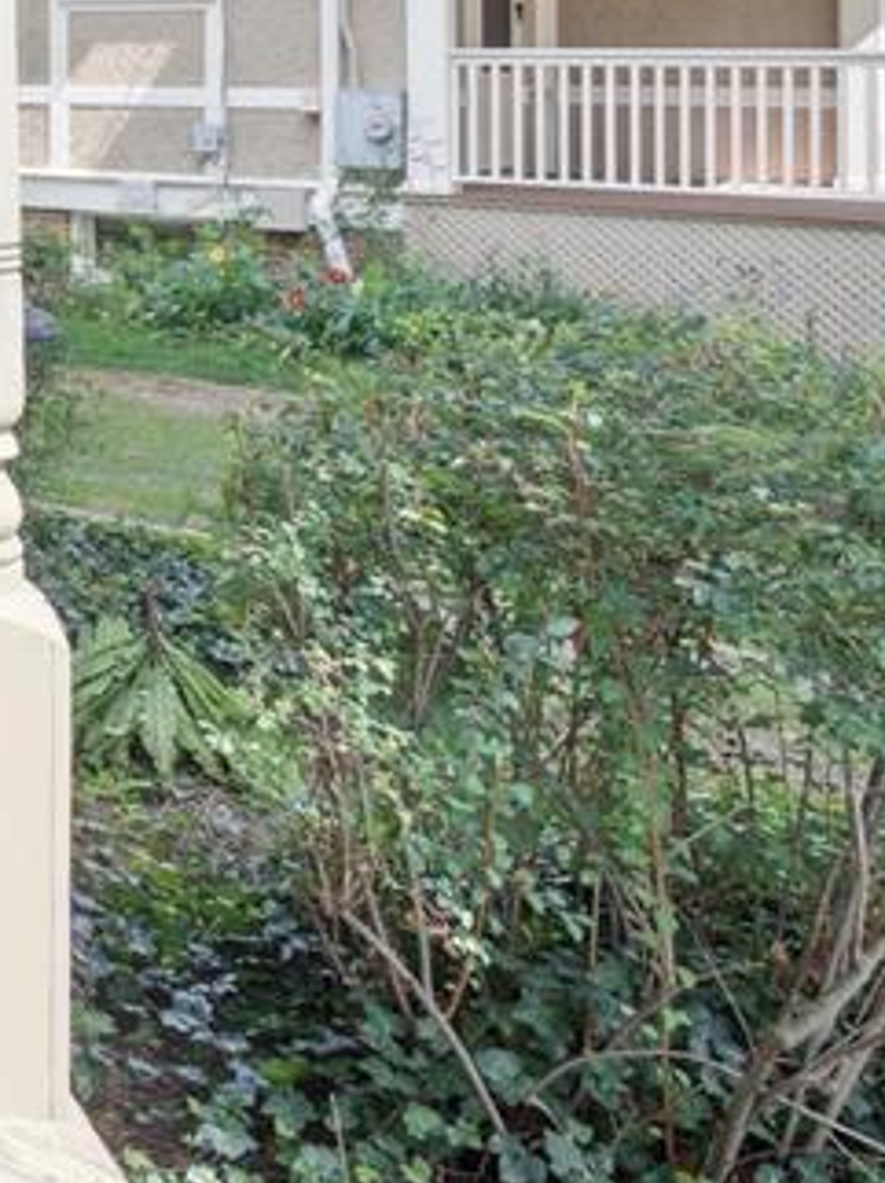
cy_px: 64
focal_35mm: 52
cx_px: -812
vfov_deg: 34.3
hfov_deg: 19.1
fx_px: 1775
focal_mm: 17
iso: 400
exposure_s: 1/50
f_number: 9
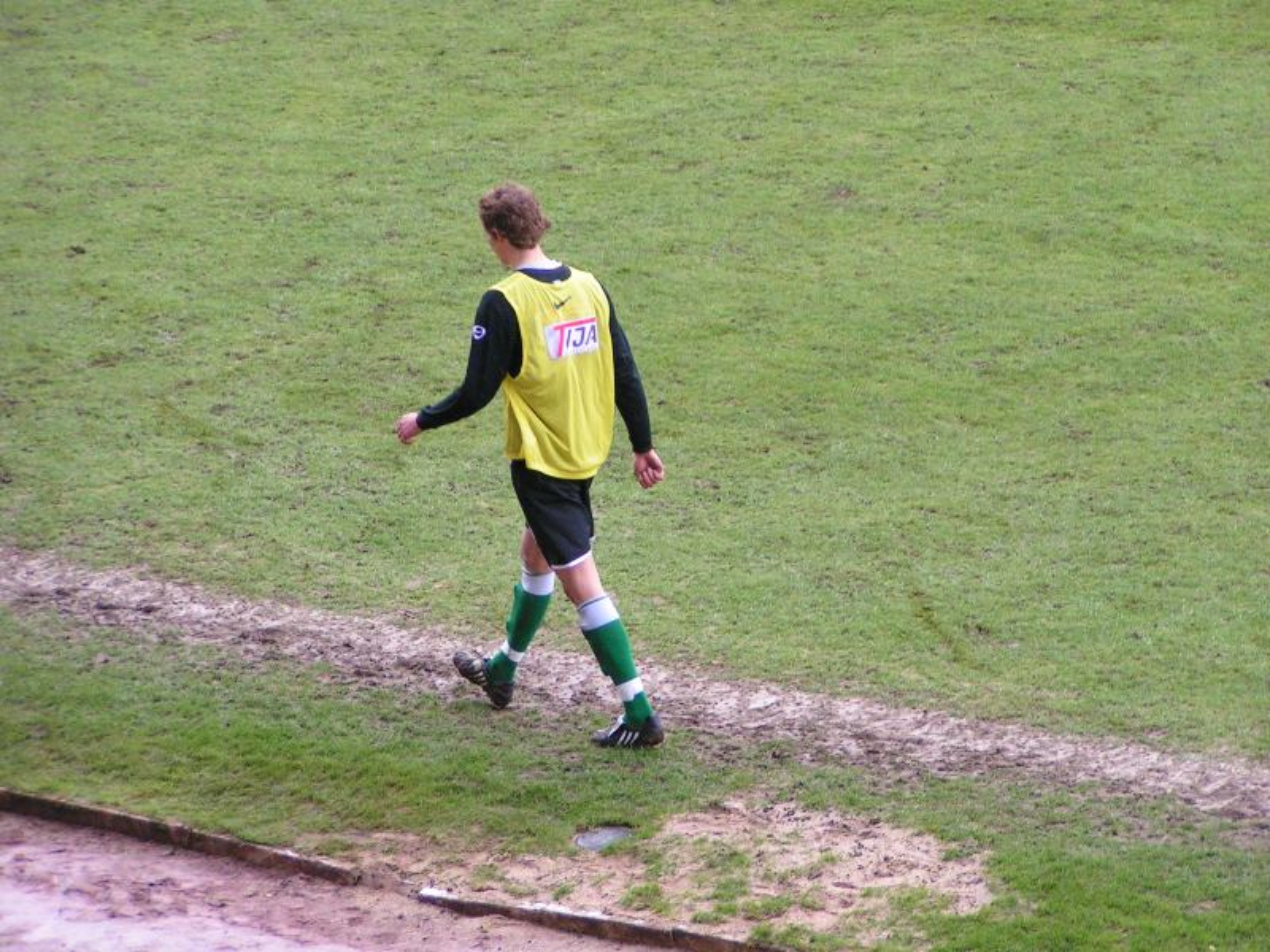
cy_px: 476
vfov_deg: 7.9
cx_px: 635
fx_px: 6897
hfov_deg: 10.5
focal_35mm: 188
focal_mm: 28.8
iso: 160
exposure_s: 1/200
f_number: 3.5
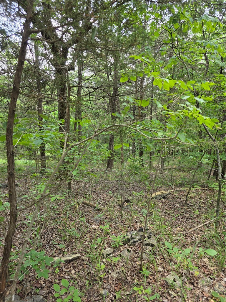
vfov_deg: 73.9
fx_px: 200
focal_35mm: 23
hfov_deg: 58.9
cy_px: 151
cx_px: 113
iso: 64
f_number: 1.7
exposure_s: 1/180
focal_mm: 6.3
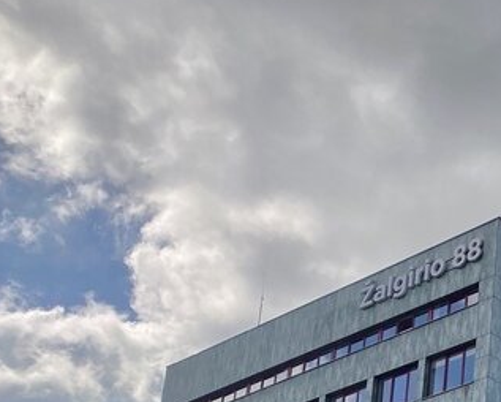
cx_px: 667
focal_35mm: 82
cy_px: 560
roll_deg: -1.6
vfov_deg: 17.3
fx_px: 1217
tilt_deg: +18.3
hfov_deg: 21.0
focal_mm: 4.25
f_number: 1.8
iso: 32
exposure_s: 1/3610
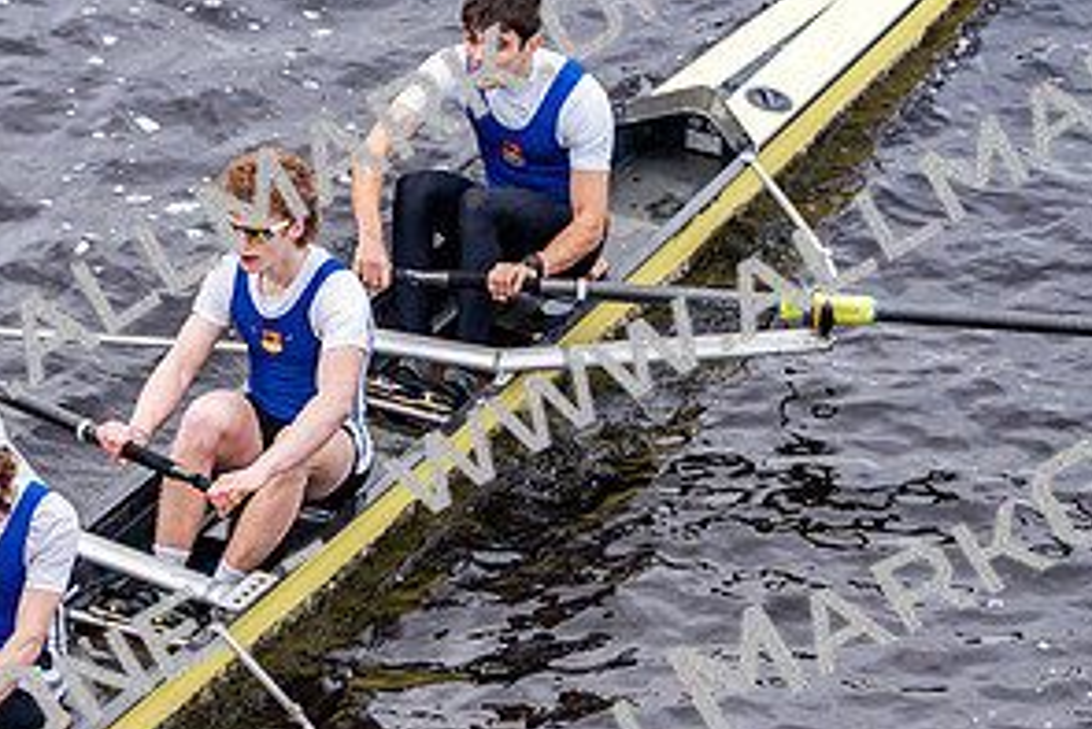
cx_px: 115
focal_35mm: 393
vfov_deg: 3.5
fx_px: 11926
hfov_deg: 5.2
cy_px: 575
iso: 400
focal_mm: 200
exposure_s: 1/2000
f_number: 2.8
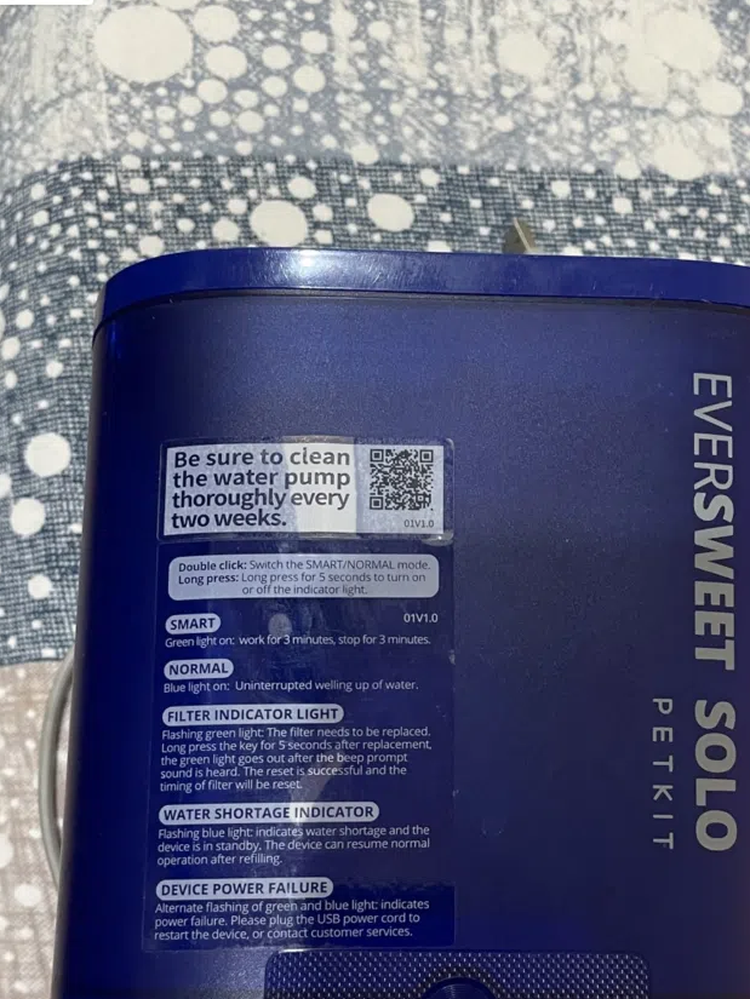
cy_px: 715
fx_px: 1242
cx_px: 509
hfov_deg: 33.3
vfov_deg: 42.8
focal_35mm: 43
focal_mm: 4.2
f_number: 1.6
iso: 320
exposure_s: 1/50
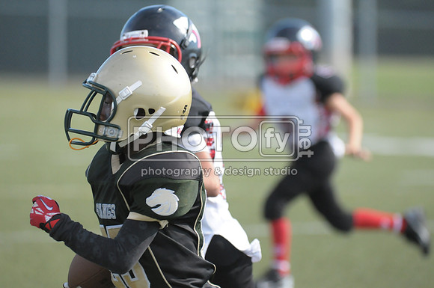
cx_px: 217
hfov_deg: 4.7
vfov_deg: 3.2
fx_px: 5237
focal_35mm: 435
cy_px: 144
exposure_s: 1/4000
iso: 1600
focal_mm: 290
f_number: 4
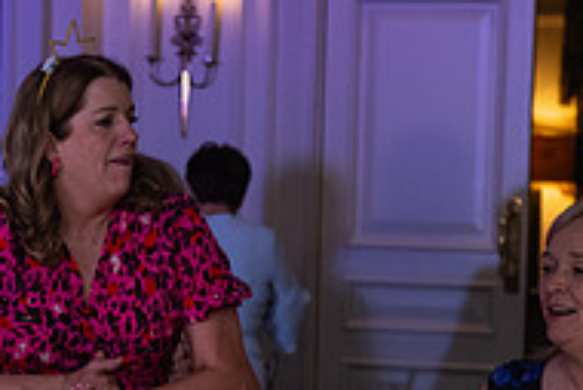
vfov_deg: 7.7
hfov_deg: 11.5
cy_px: 382
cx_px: 77
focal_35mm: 177
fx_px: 2869
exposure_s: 1/160
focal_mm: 58
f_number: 3.5
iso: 640
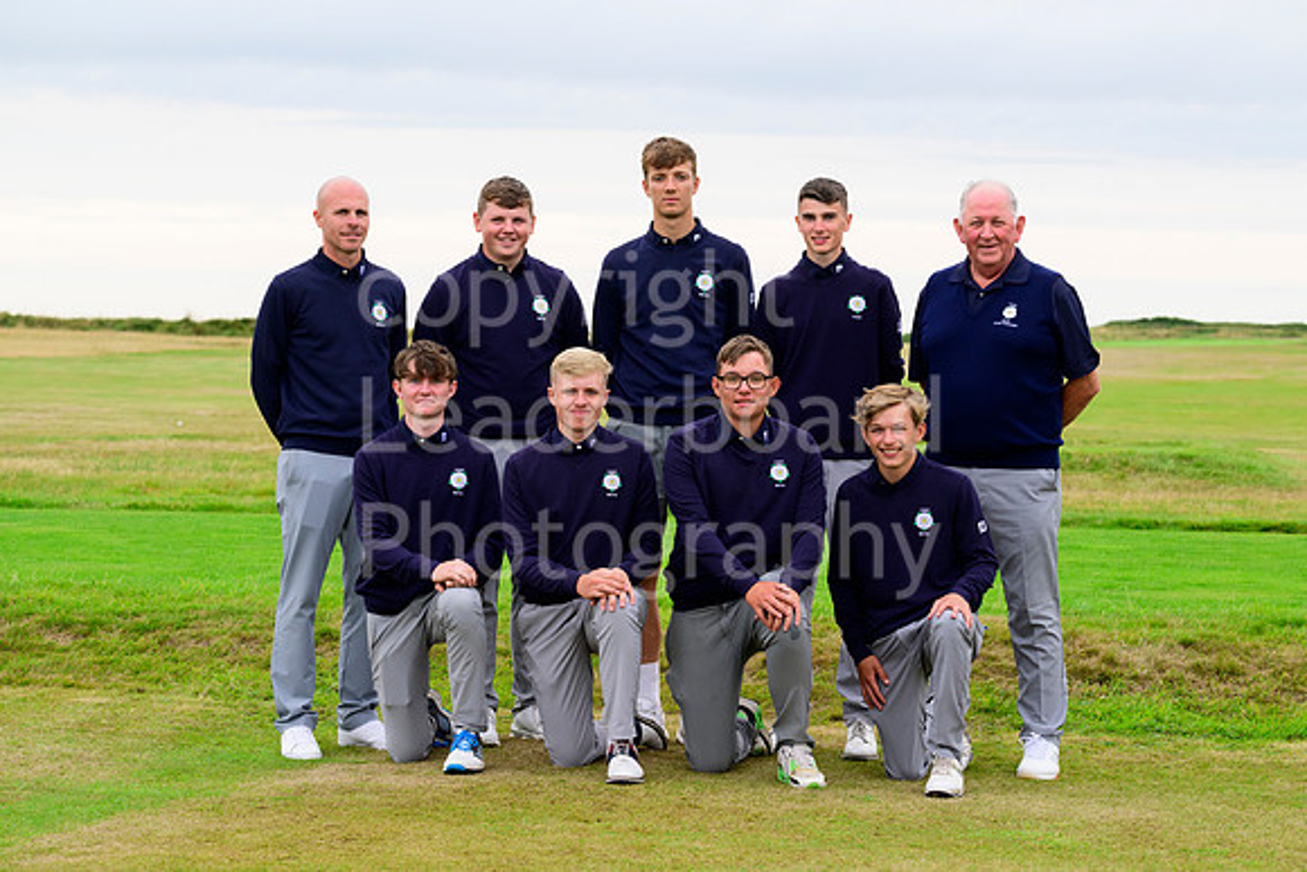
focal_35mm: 120
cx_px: 654
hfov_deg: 17.1
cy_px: 436
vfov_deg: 11.4
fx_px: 4357
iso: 1000
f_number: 9
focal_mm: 120
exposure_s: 1/400
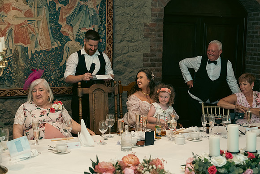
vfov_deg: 27.5
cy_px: 87
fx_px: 354
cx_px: 130
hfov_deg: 40.3
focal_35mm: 49
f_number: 3.5
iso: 2500
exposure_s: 1/160
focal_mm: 49
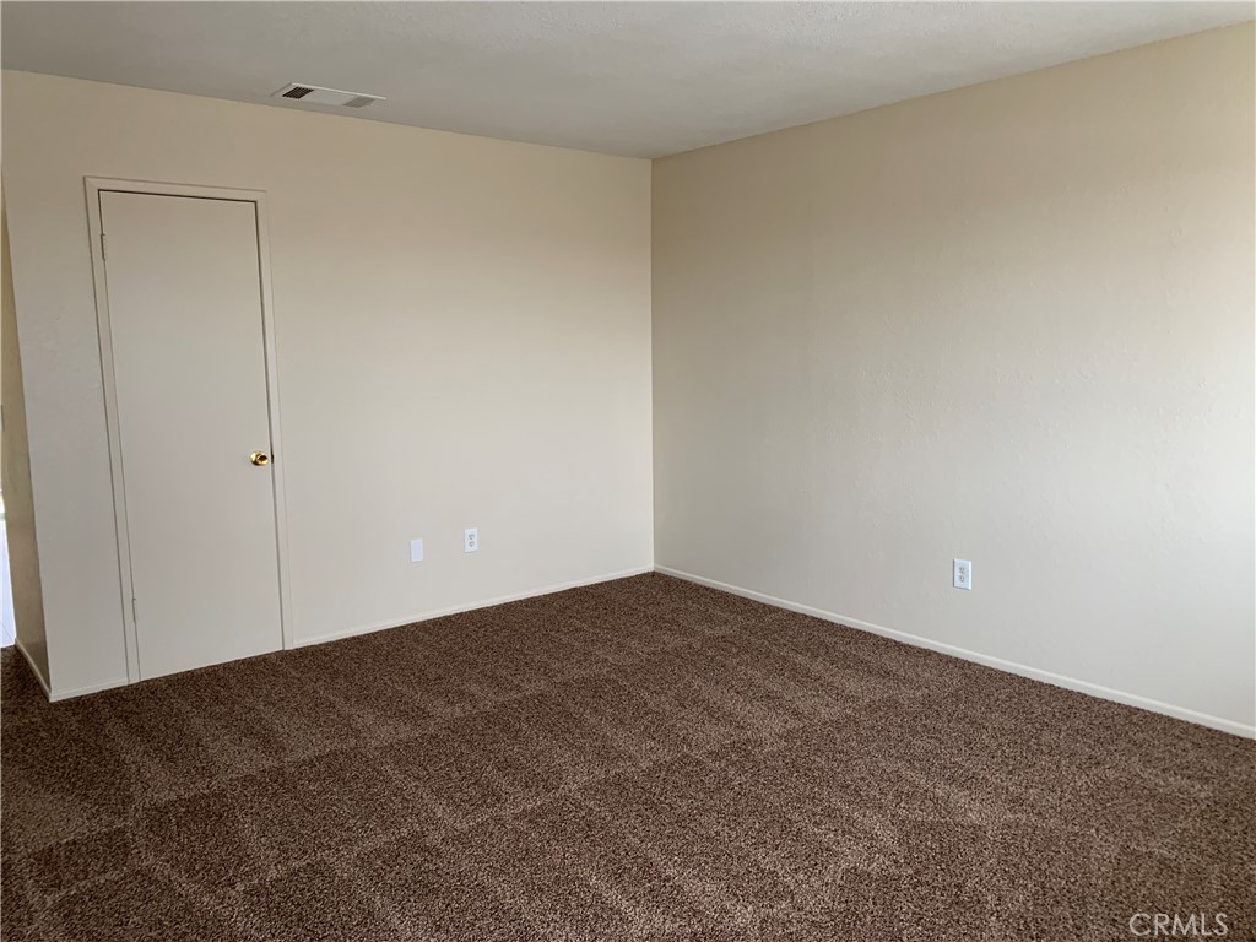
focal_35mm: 26
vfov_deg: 53.1
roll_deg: +0.5
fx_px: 943
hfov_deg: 67.3
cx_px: 628
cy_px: 471
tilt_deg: -9.1
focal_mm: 4.25
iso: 100
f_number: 1.8
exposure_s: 1/88
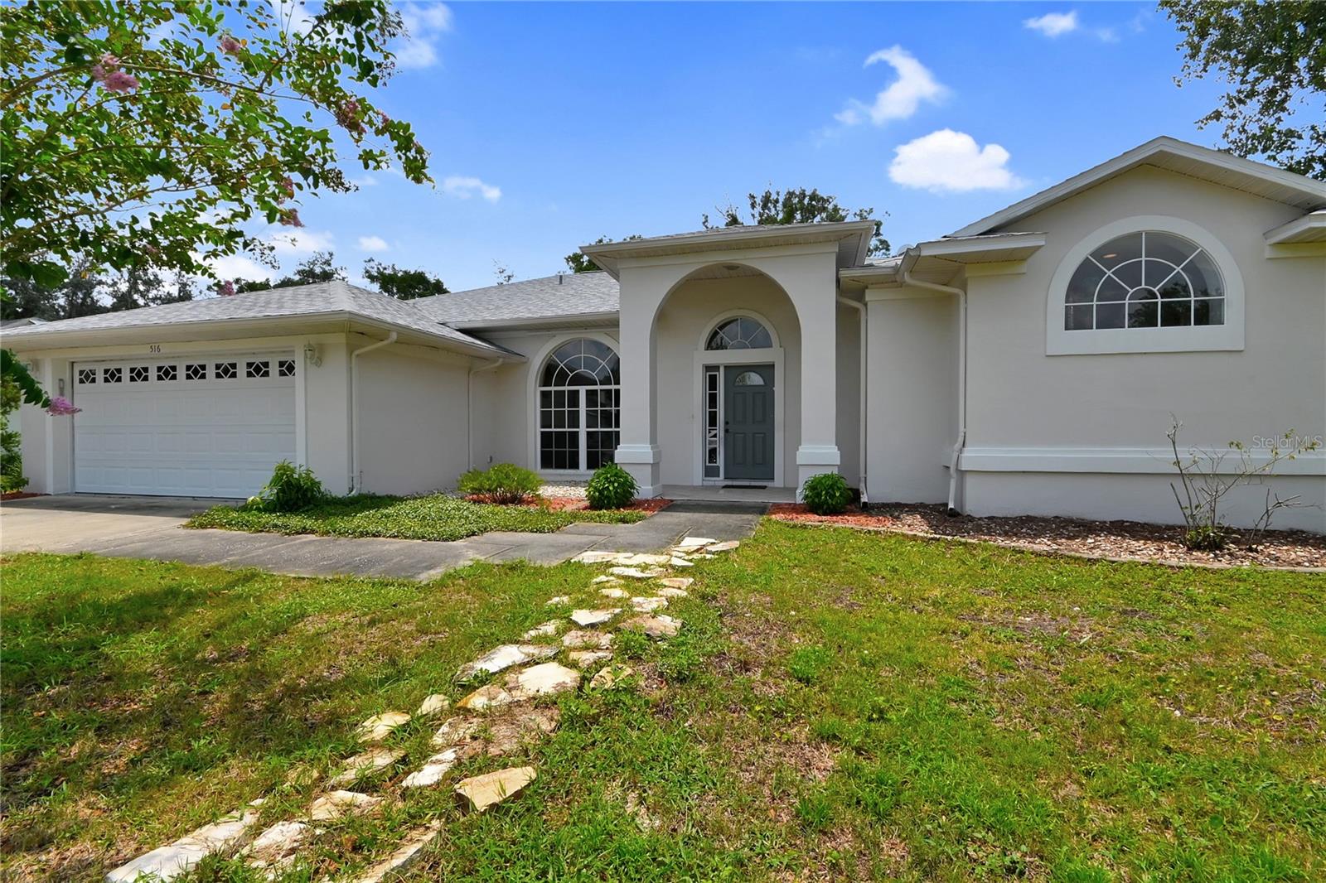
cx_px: 663
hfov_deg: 100.4
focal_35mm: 15
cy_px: 442
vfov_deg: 77.3
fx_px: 552
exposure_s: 1/1000
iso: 1000
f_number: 16
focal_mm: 10
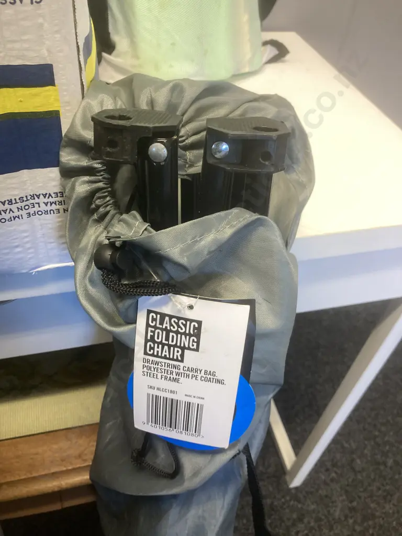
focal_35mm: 28
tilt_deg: -44.4
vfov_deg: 63.4
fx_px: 434
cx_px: 201
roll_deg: -7.9
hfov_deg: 49.7
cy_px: 268
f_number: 1.8
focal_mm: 3.99
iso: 125
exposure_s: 1/50
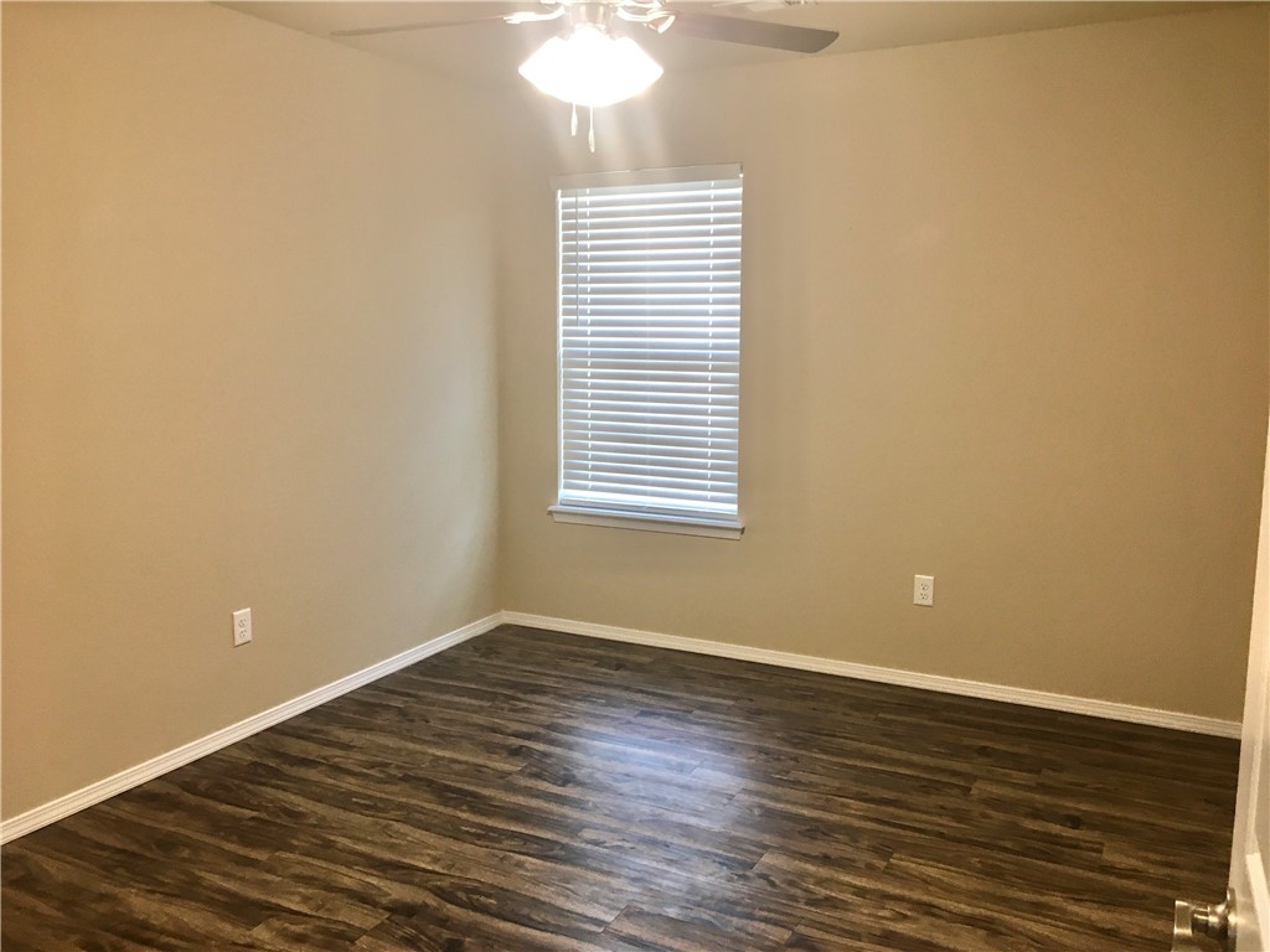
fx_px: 1064
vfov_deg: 48.2
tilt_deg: -7.8
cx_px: 635
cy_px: 476
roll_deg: -0.4
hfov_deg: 61.7
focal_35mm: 29
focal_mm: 4.15
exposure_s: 1/30
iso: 80
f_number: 2.2
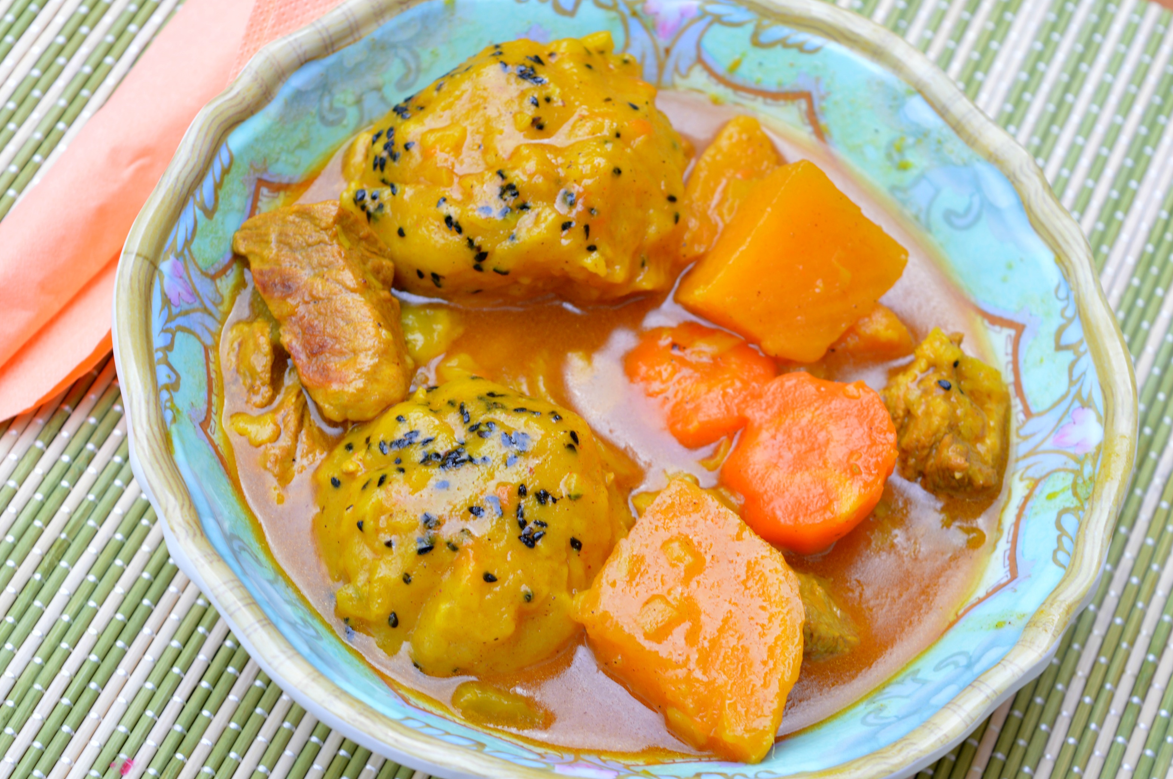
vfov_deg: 15.6
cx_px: 559
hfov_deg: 23.3
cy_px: 381
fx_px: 2849
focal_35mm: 88
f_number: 7.1
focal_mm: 55
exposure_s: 1/13
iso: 100
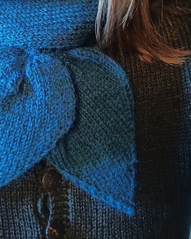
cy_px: 57
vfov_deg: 37.0
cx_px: 41
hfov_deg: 30.2
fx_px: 346
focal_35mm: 49
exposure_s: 1/25
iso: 4952
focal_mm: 3.82
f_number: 2
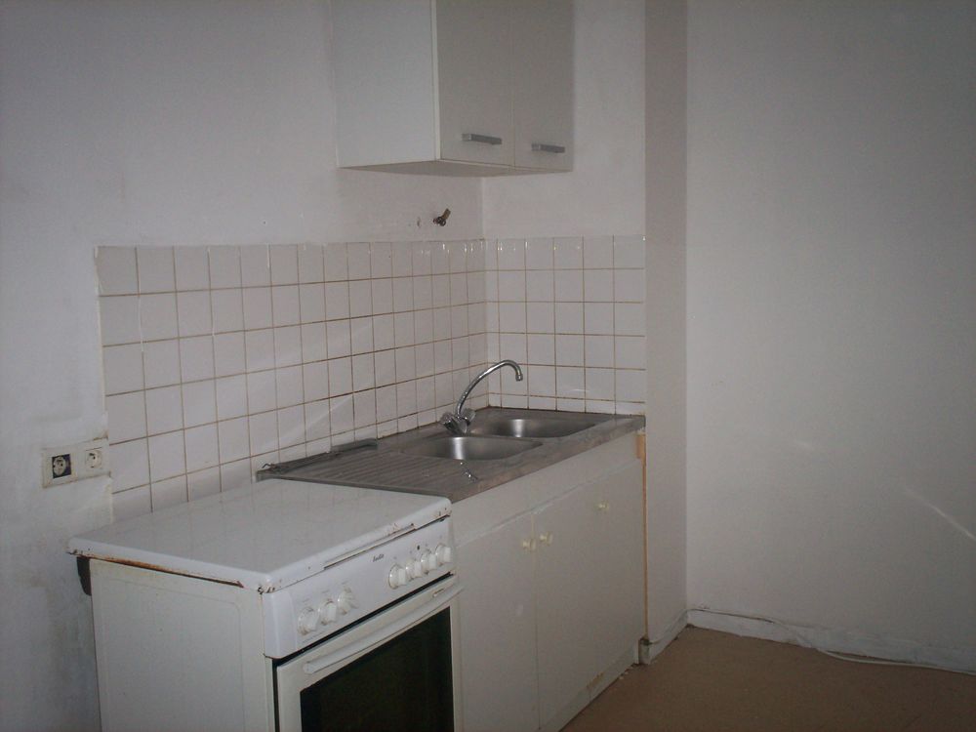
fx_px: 1015
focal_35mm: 36
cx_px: 488
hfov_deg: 51.4
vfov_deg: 39.7
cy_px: 366
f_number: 4.5
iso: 140
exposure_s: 1/42.4
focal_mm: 6
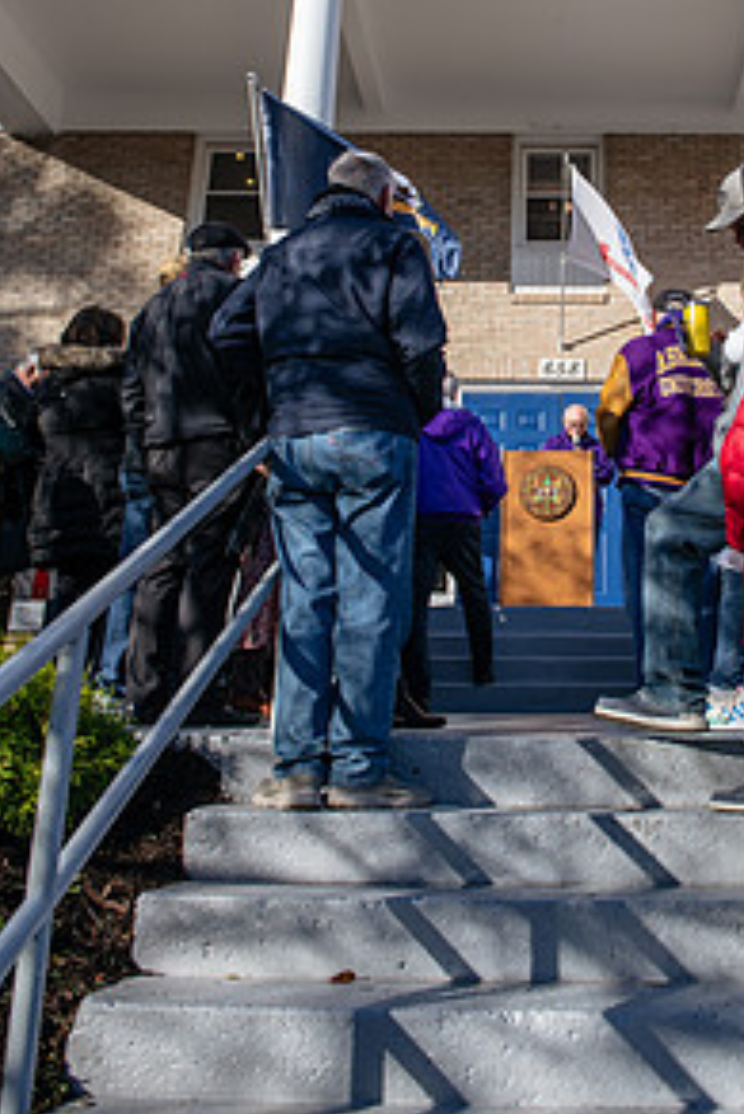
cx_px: 565
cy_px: 332
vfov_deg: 50.5
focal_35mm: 37
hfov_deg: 35.1
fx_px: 1146
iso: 80
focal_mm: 24
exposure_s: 1/500
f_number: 4
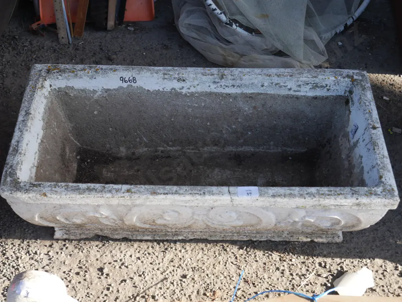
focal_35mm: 50
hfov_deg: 38.2
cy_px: 151
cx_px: 201
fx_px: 581
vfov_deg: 29.1
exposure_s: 1/125
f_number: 6.3
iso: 200
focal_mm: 25
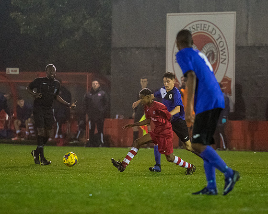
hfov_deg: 5.0
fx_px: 3077
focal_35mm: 388
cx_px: 163
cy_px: 107
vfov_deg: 4.0
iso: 6400
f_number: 2.8
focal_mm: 200
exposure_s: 1/1250
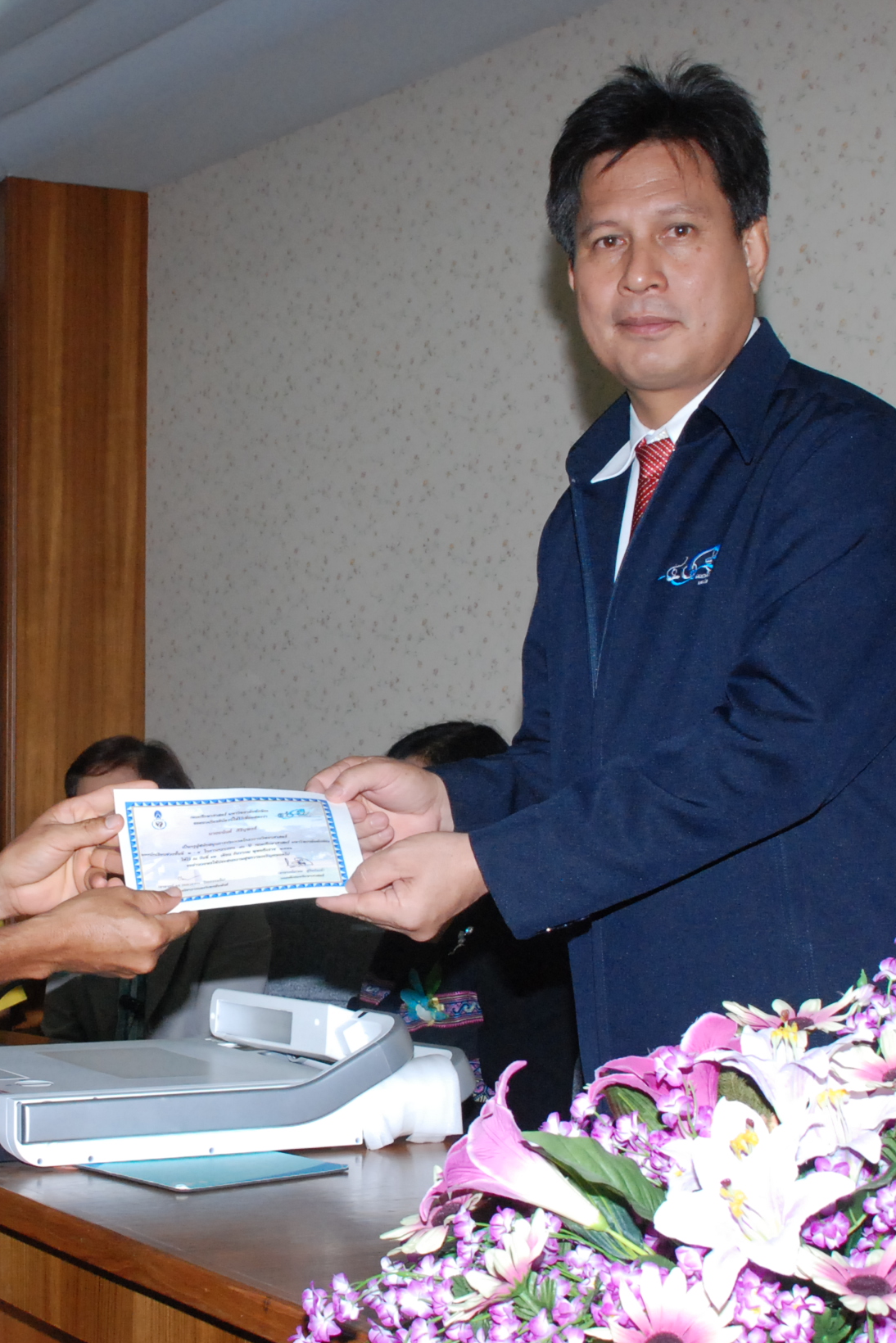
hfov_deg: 19.6
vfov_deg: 29.2
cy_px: 735
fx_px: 2575
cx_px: 261
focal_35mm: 69
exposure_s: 1/200
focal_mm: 26
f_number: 8
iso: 1000
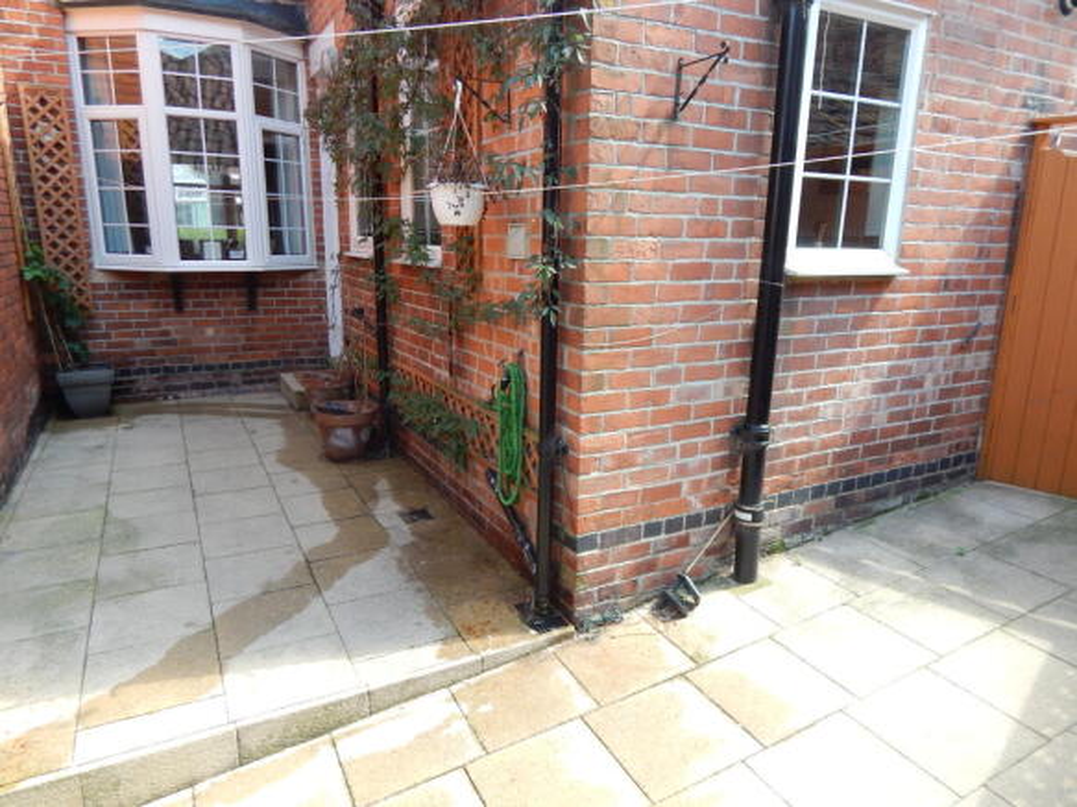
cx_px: 538
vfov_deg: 58.9
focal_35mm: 23
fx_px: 715
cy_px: 404
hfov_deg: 73.9
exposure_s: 1/125
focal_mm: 4
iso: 125
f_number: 3
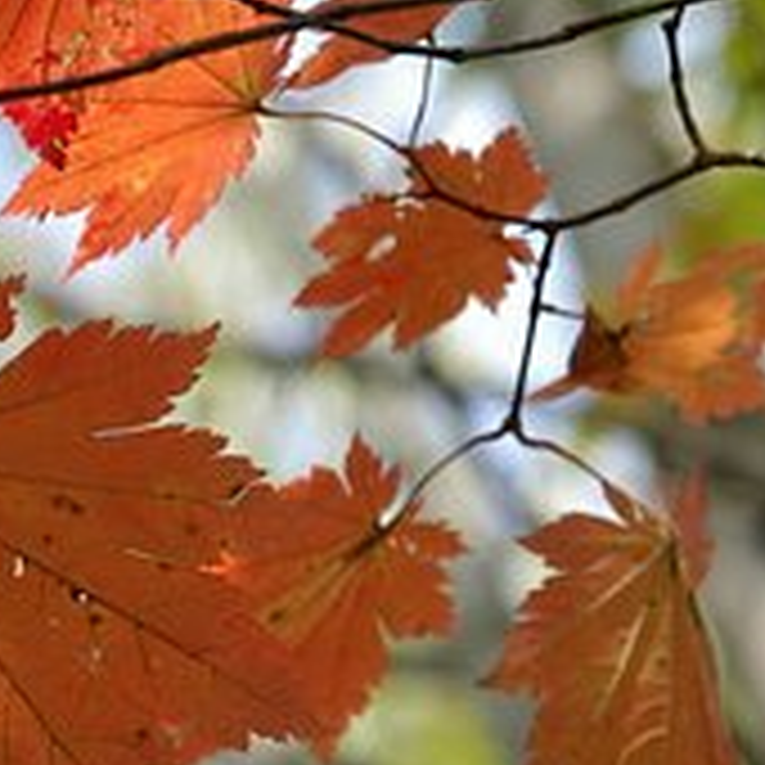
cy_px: 1076
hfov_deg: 6.1
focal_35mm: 288
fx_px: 7208
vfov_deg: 6.0
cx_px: 50
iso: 200
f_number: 5
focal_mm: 75
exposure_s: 1/250
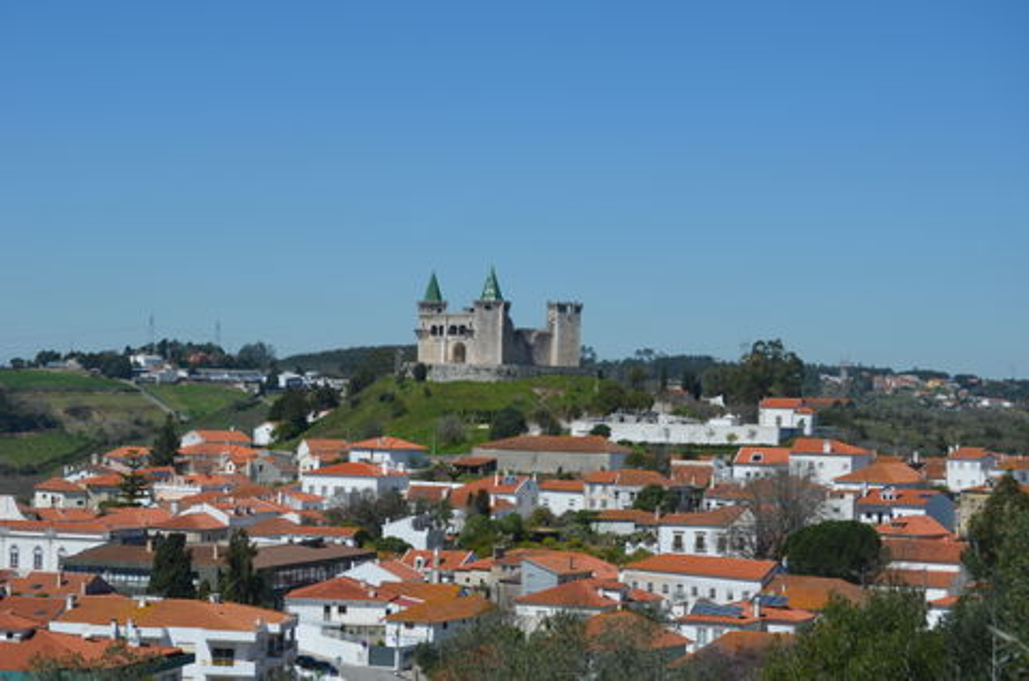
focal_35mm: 82
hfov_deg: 24.7
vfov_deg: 16.5
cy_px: 340
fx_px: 2353
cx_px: 514
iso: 100
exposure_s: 1/320
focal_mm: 55
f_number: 9
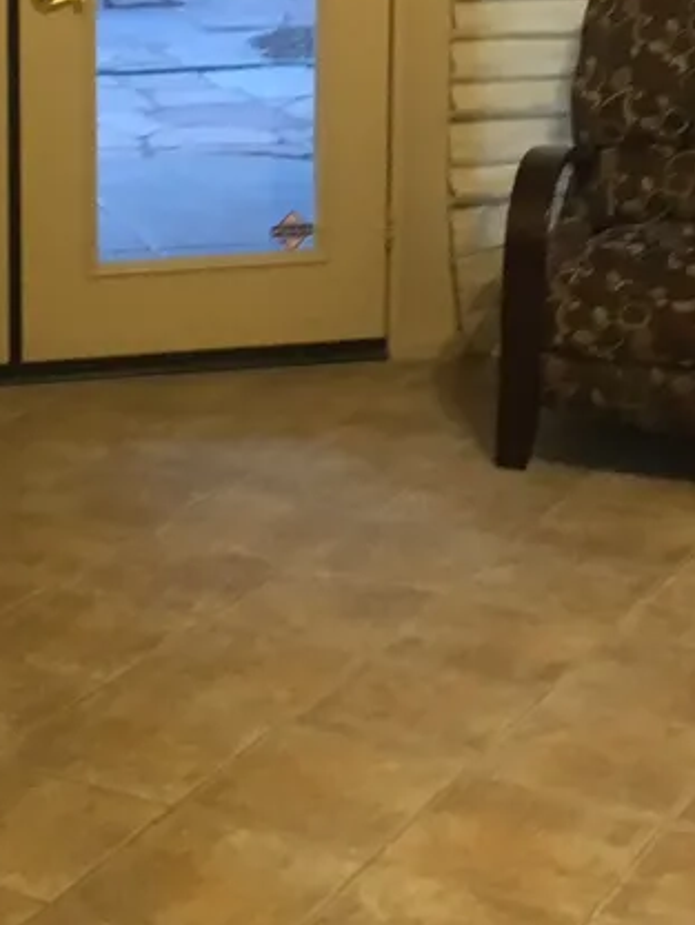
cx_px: 322
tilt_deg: -5.4
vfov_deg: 21.5
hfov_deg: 16.6
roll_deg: -0.8
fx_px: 2381
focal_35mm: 89
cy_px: 73
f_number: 2.2
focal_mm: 4.2
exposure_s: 1/15
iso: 200
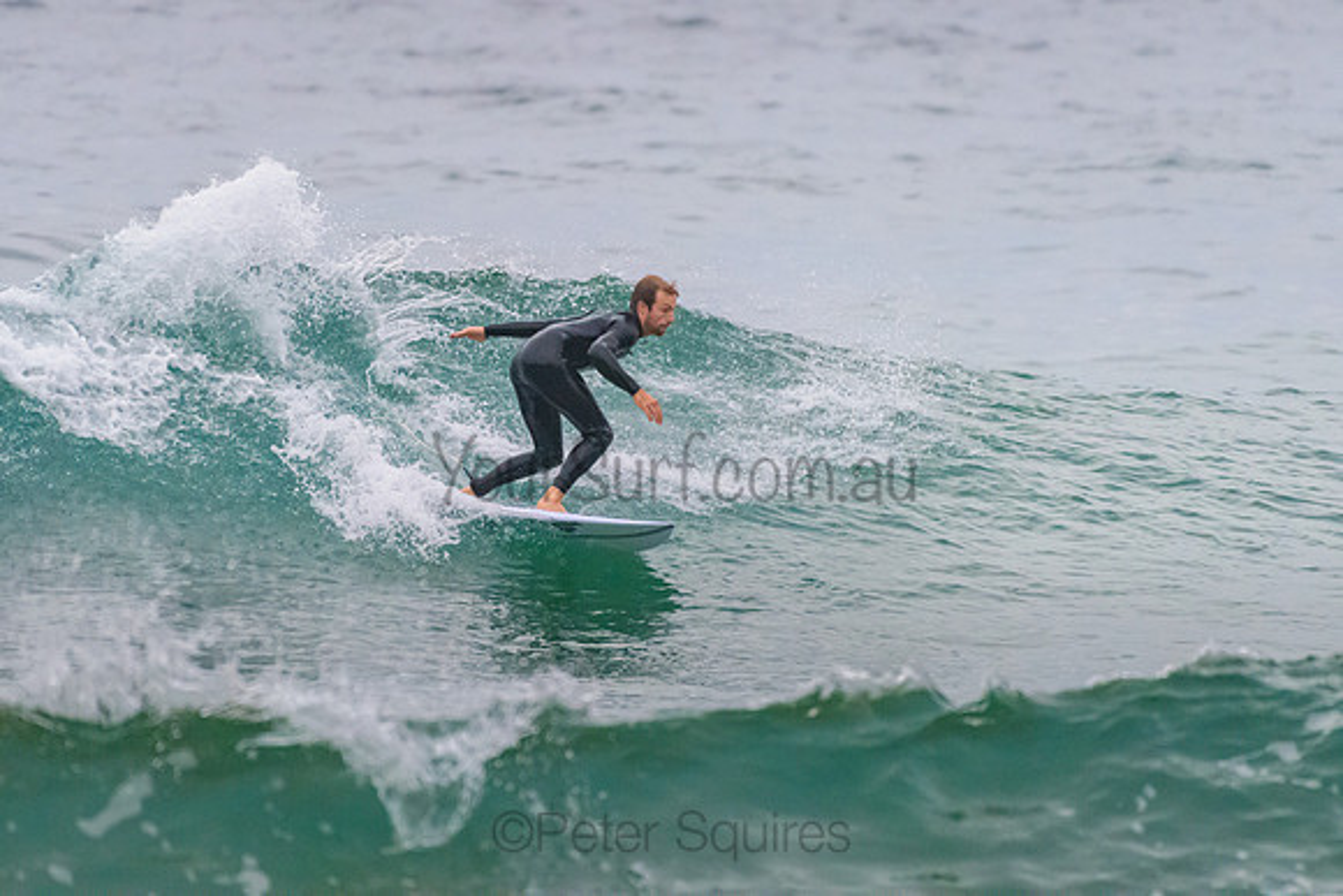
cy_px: 347
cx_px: 668
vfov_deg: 2.2
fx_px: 22877
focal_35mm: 613
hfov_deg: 3.4
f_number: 5.6
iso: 3200
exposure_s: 1/1250
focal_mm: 500
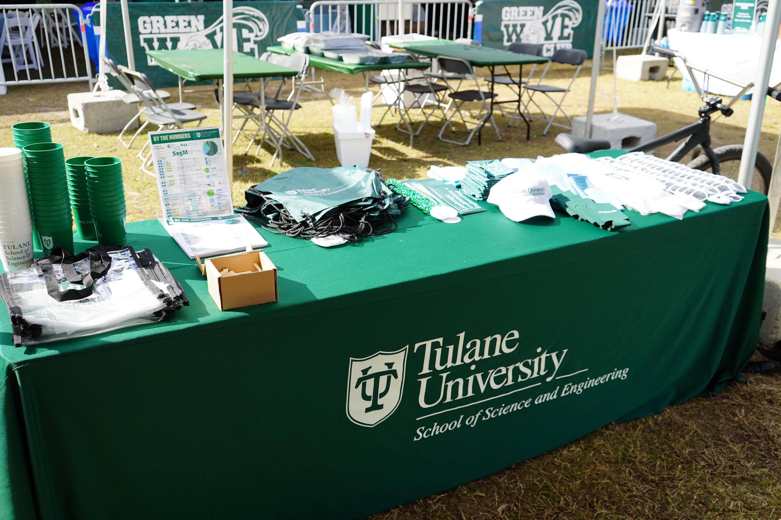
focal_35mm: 31
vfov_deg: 42.3
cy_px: 260
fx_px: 672
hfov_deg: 60.3
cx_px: 390
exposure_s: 1/200
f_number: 5
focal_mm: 31
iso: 100
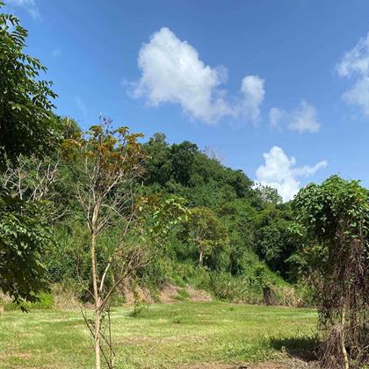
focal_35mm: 42
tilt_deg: -1.1
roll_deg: +3.9
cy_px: 304
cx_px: 168
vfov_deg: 38.3
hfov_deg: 40.0
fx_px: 507
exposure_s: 1/2268
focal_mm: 4.25
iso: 32
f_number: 1.8
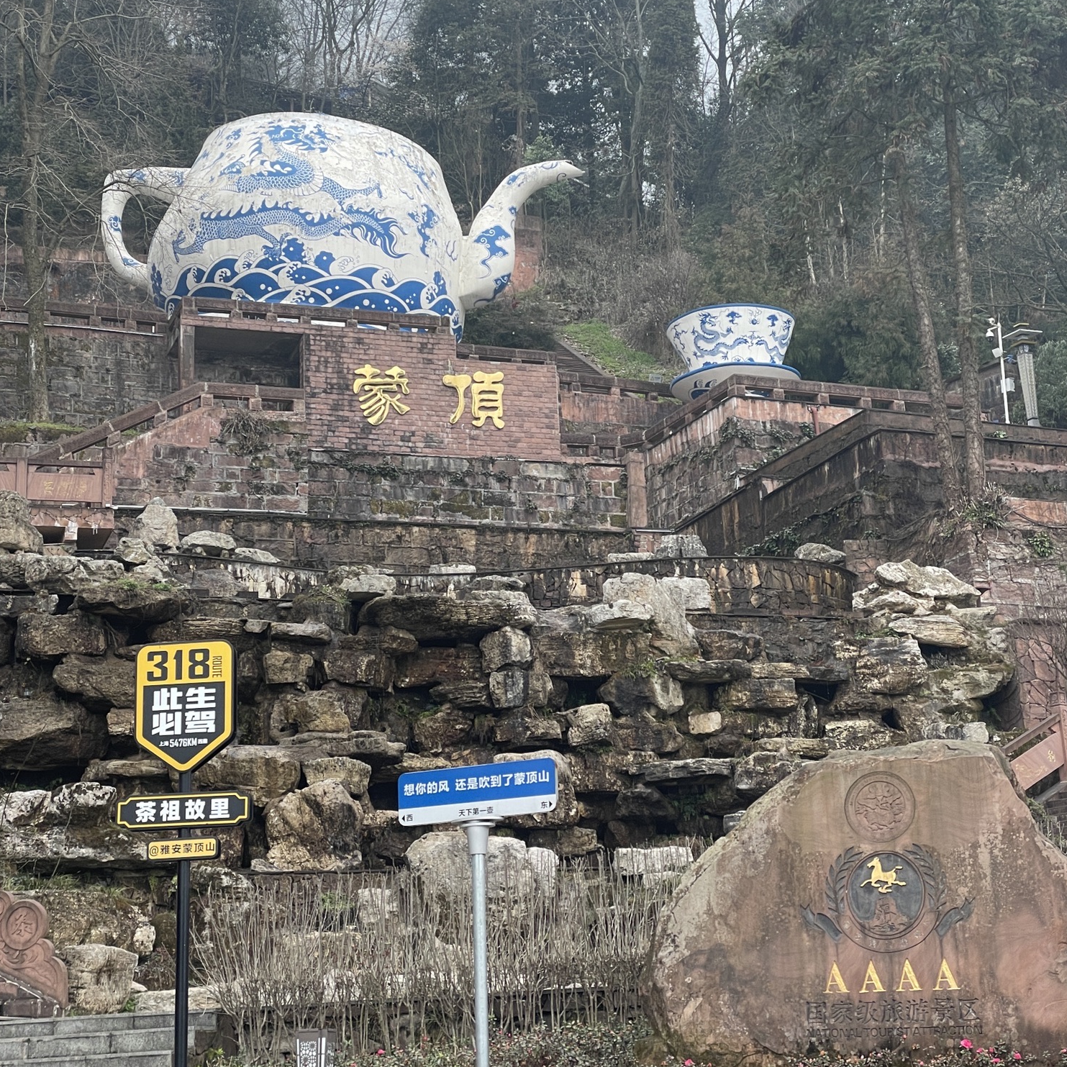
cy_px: 444
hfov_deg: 27.7
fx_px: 2162
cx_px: 530
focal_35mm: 62
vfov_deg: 27.7
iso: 25
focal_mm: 6
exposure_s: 1/274
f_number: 2
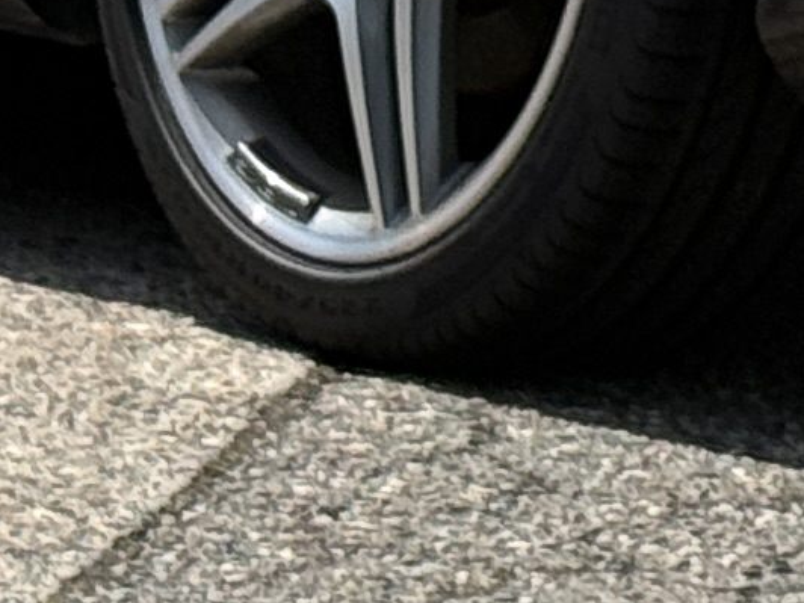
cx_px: 772
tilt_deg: +3.2
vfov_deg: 4.0
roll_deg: -0.4
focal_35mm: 364
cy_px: -1170
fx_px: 8454
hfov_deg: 5.4
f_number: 1.78
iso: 80
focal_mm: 6.76
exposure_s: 1/8772
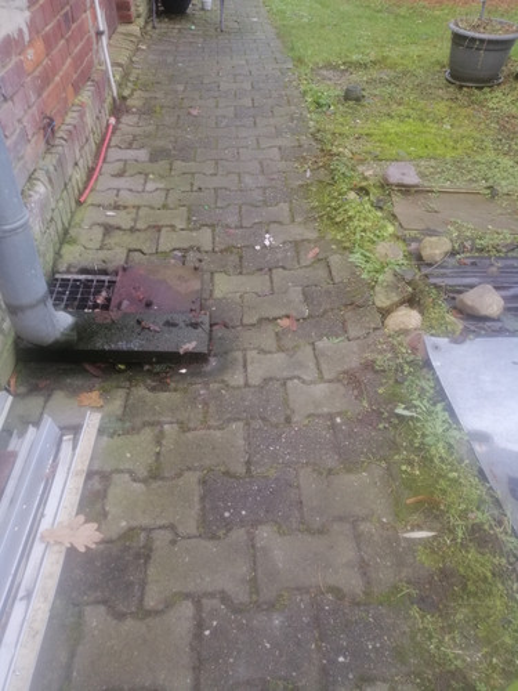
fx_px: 539
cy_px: 346
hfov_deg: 51.4
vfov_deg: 65.3
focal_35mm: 27
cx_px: 259
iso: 100
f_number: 1.8
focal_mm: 3.95
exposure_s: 1/100
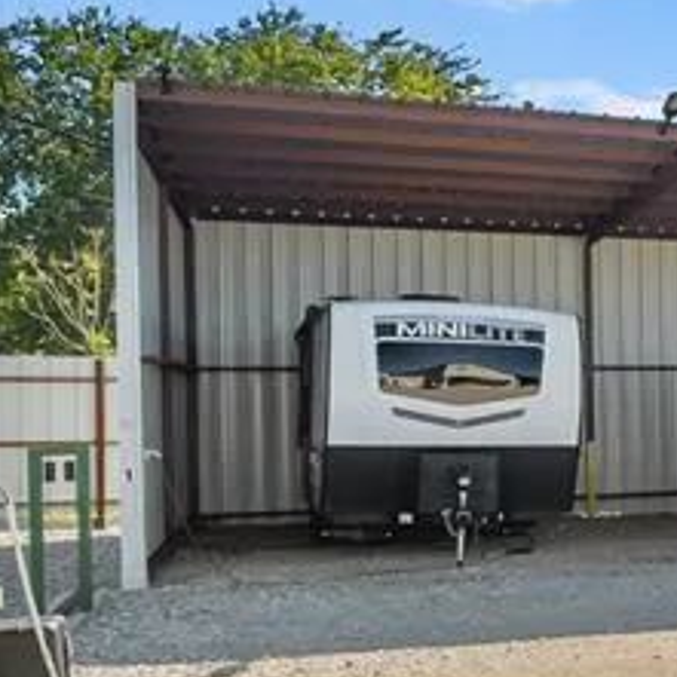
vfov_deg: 27.3
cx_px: 1461
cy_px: 381
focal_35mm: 63
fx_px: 1394
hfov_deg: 17.0
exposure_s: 1/80
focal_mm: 16
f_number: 8
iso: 640
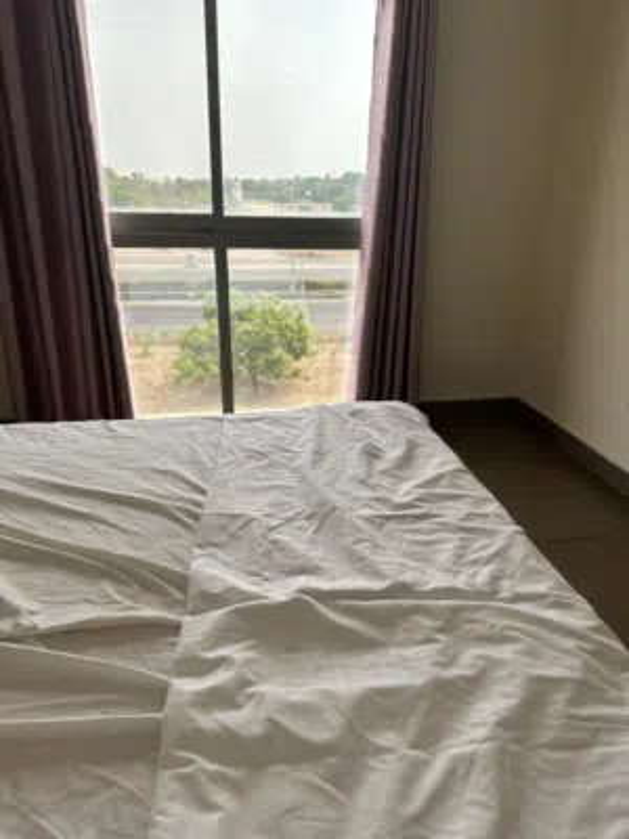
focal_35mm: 24
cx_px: 314
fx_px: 581
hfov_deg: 56.8
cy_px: 420
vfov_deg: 71.6
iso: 80
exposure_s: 1/836
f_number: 1.78
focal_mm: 6.86
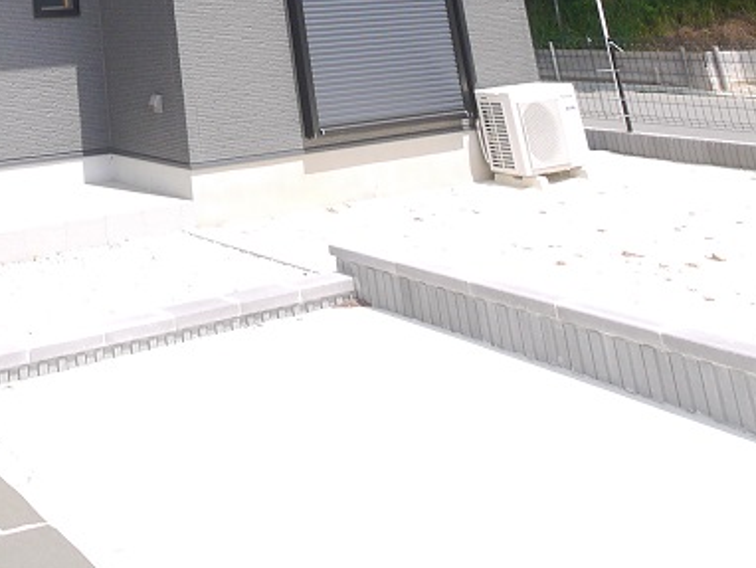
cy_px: -237
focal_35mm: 41
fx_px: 896
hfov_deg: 37.7
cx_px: -87
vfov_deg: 27.1
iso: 160
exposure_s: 1/250
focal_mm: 7
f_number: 6.3
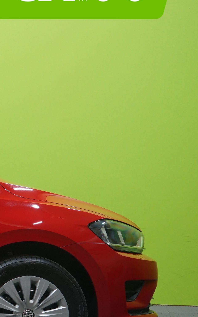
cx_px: -213
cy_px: 197
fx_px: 872
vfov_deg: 20.6
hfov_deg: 11.5
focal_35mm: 101
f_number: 5.6
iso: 800
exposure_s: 1/25
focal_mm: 38
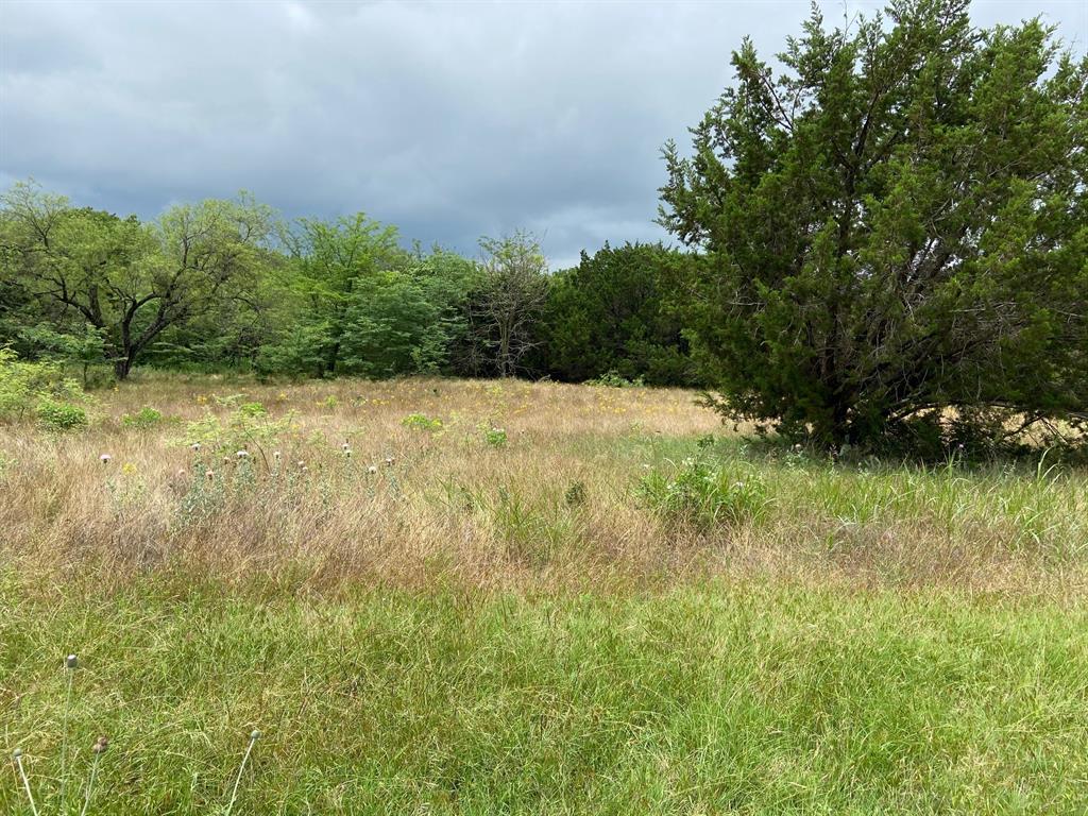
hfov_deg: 67.3
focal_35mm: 26
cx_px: 544
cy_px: 408
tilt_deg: -7.2
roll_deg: -2.6
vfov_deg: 53.1
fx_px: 817
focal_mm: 4.25
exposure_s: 1/2183
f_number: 1.8
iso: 32
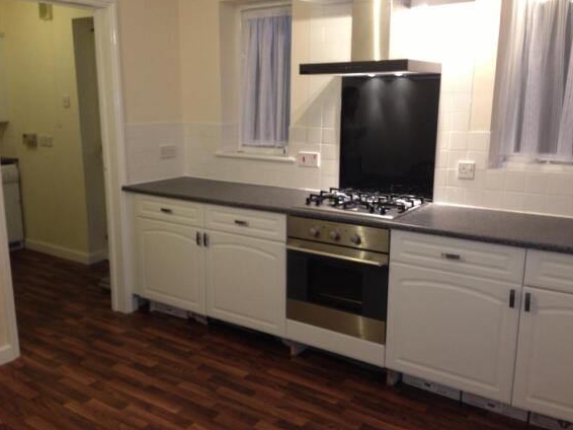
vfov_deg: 41.8
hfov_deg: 54.0
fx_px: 563
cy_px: 214
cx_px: 284
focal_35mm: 34
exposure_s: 1/20
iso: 160
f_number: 2.4
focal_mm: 4.13
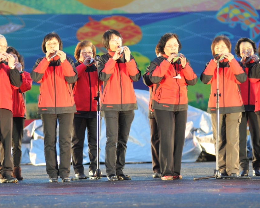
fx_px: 1766
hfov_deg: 8.4
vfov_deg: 6.7
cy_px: 104
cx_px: 106
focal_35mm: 230
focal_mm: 135
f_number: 2.8
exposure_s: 1/15
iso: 500
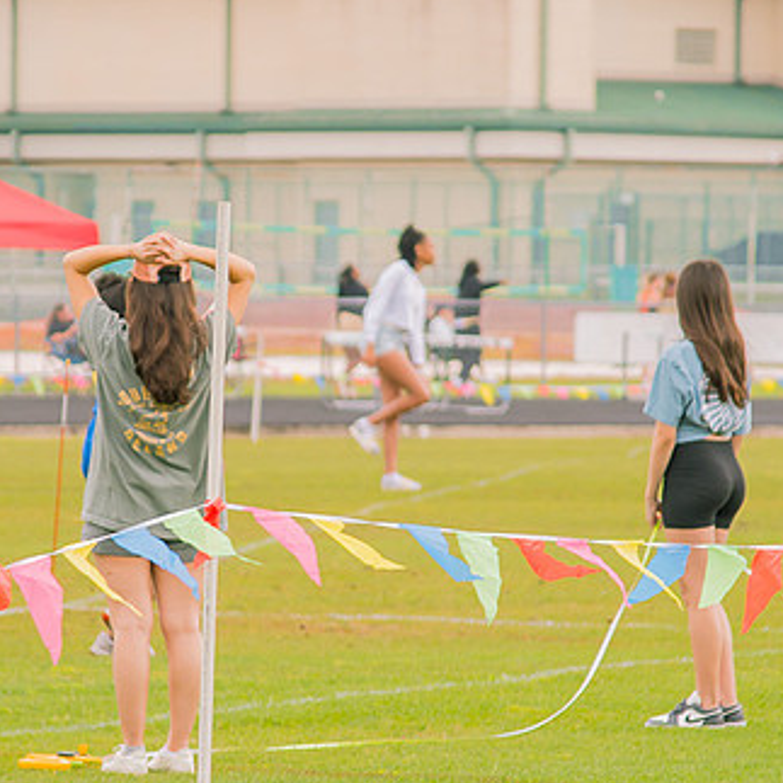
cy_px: 429
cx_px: 307
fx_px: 9929
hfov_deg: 4.5
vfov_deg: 4.5
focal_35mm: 388
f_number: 4
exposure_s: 1/200
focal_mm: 120
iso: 200
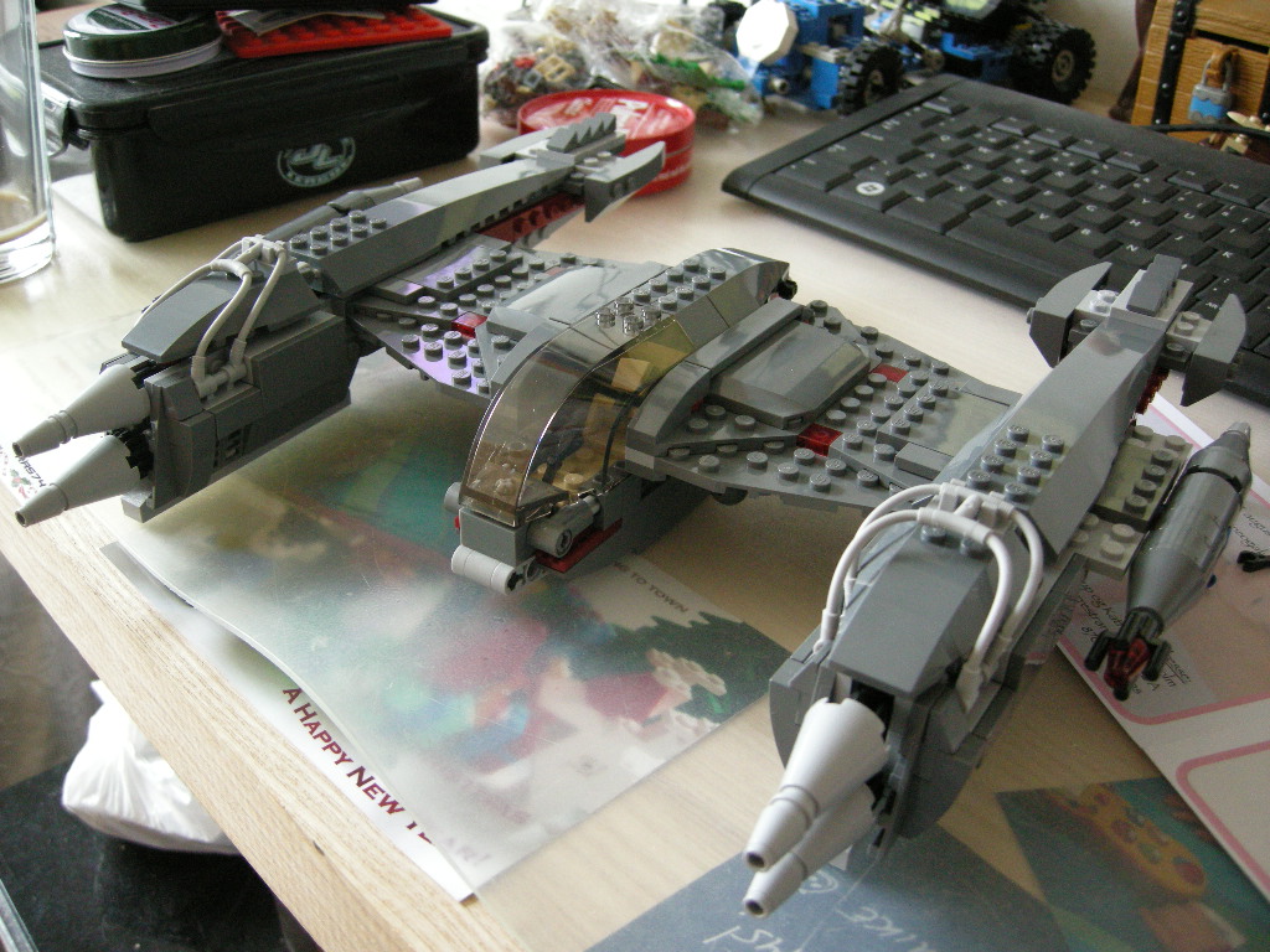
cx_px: 635
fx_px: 1321
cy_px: 476
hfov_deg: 51.4
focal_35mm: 36
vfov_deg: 39.7
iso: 355
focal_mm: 7.5
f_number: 2.7
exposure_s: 1/60
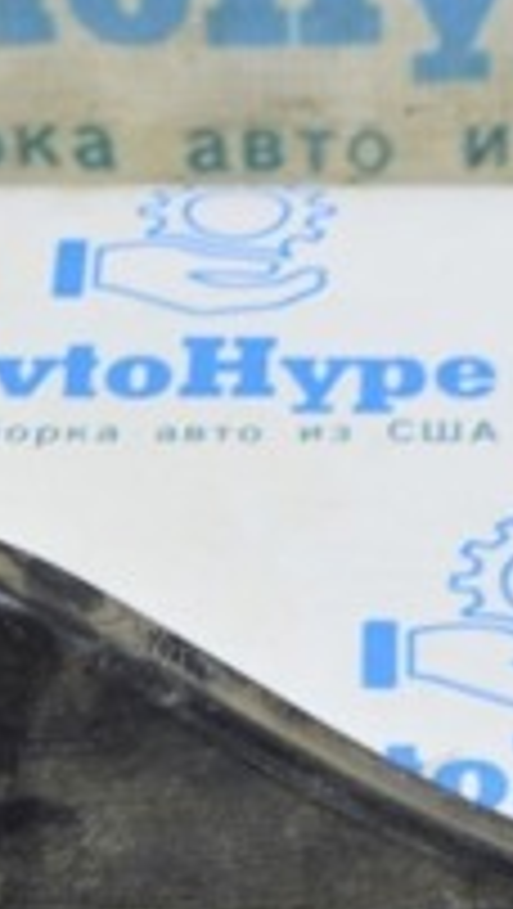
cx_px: 351
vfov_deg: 15.2
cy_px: 907
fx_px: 3353
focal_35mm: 139
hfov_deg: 8.7
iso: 400
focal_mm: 28
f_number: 5.6
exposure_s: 1/20
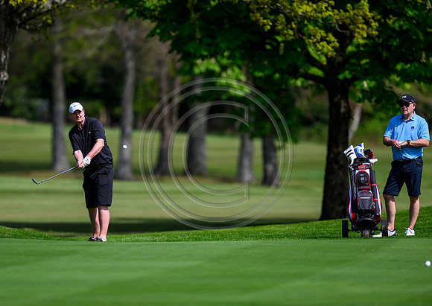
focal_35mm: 452
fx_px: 5531
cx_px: 183
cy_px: 166
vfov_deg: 3.2
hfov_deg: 4.5
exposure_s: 1/6400
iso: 500
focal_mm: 400
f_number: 3.5
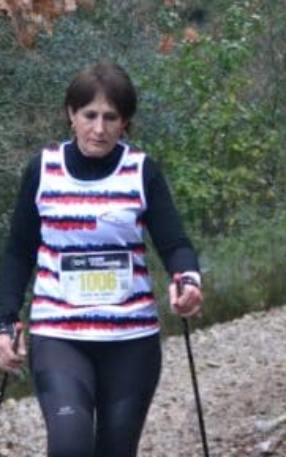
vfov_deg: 7.4
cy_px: 342
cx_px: 77
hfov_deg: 4.6
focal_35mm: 284
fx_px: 3537
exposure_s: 1/500
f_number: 5.6
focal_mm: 70
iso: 2200
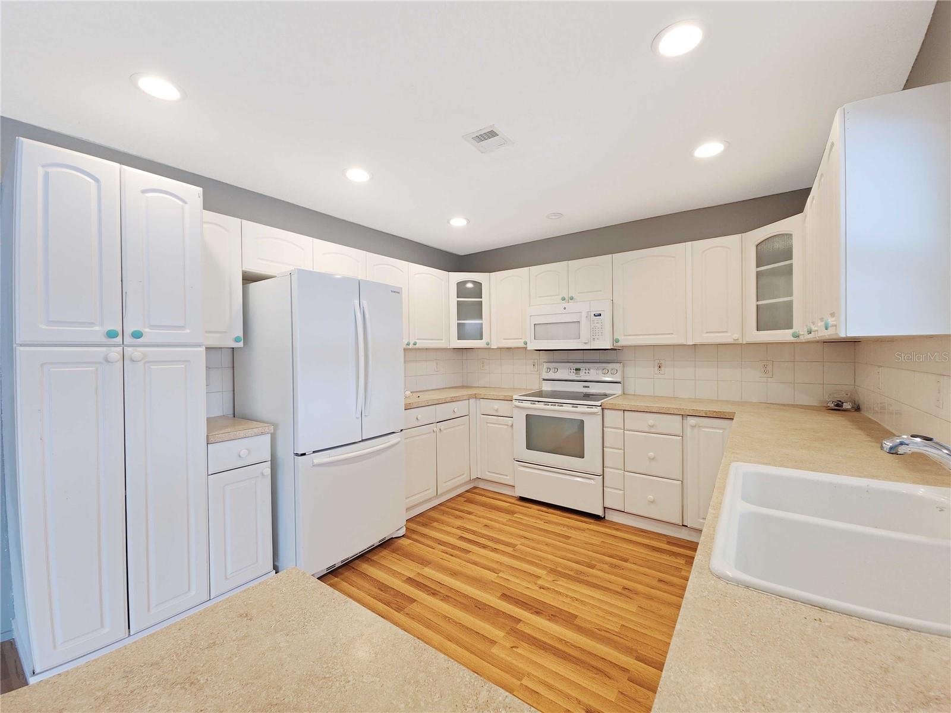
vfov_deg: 89.9
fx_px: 357
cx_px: 476
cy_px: 356
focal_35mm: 13
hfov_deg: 106.2
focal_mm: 2.2
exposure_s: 1/60
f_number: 2.2
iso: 100
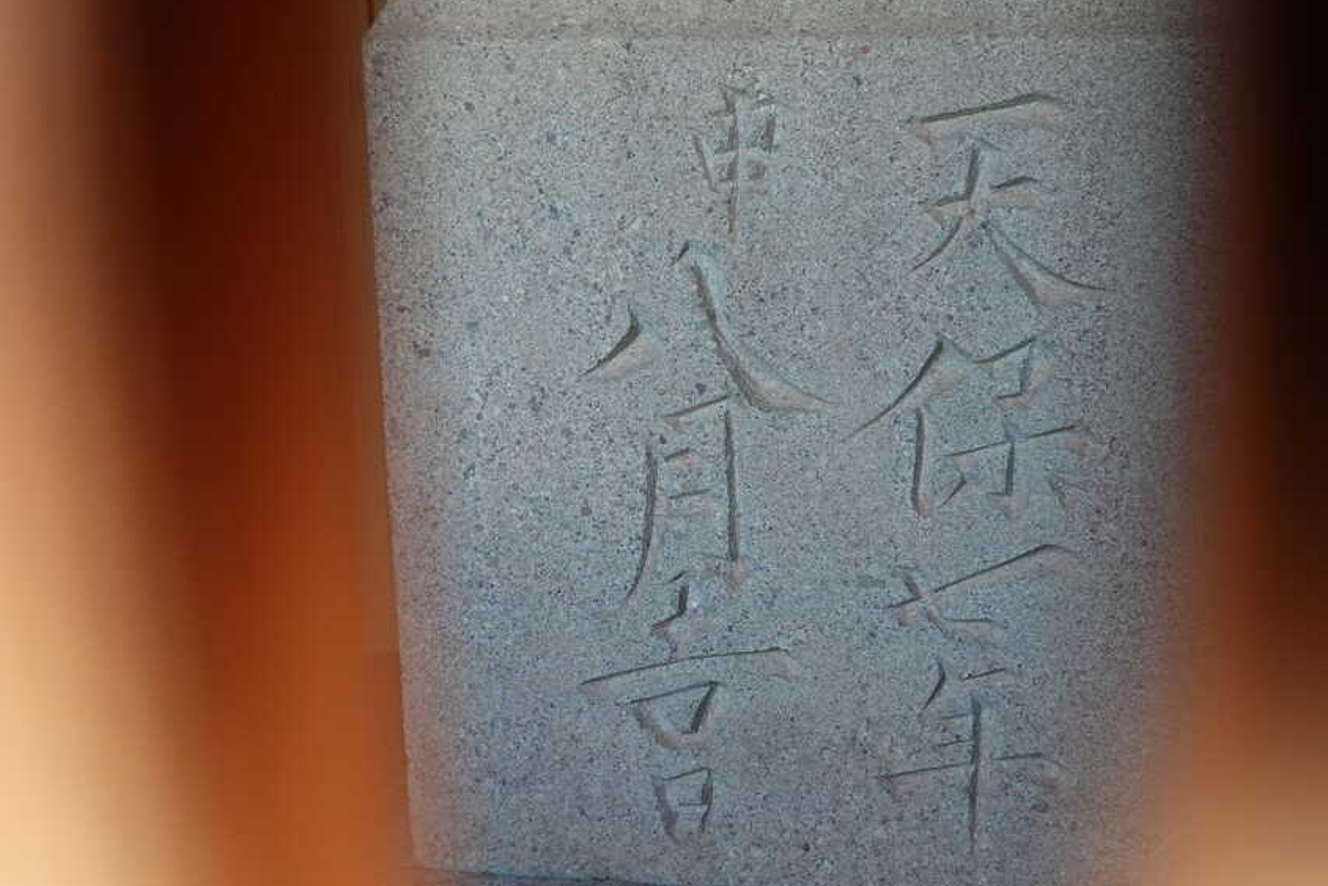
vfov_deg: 23.8
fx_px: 2103
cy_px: 440
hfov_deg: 34.9
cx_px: 802
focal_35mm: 57
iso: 640
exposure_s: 1/50
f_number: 4
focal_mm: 17.53
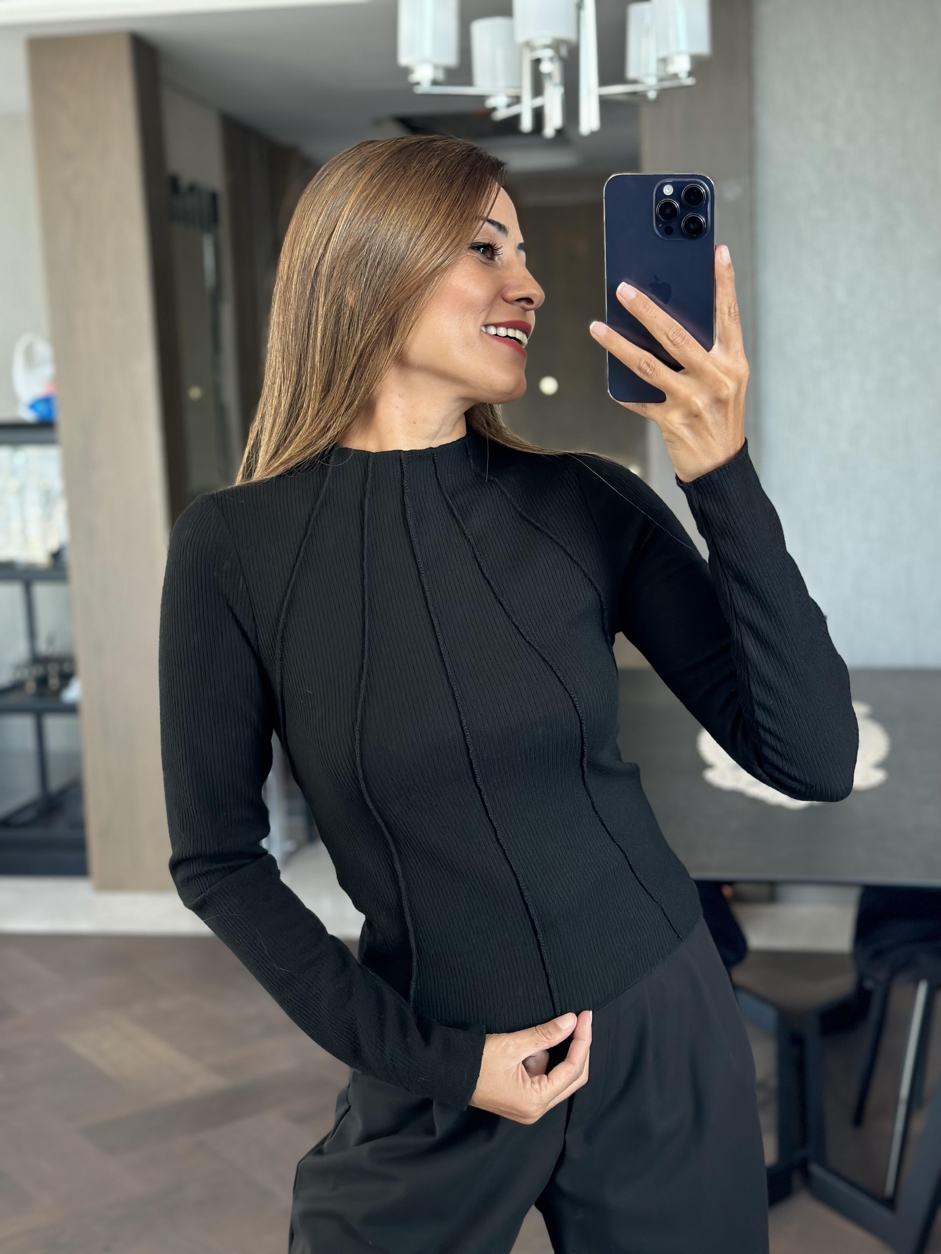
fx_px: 1740
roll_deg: +4.3
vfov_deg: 39.7
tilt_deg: -18.9
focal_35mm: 48
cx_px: 470
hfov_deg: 30.3
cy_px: 627
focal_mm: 6.86
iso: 160
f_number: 1.78
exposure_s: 1/60
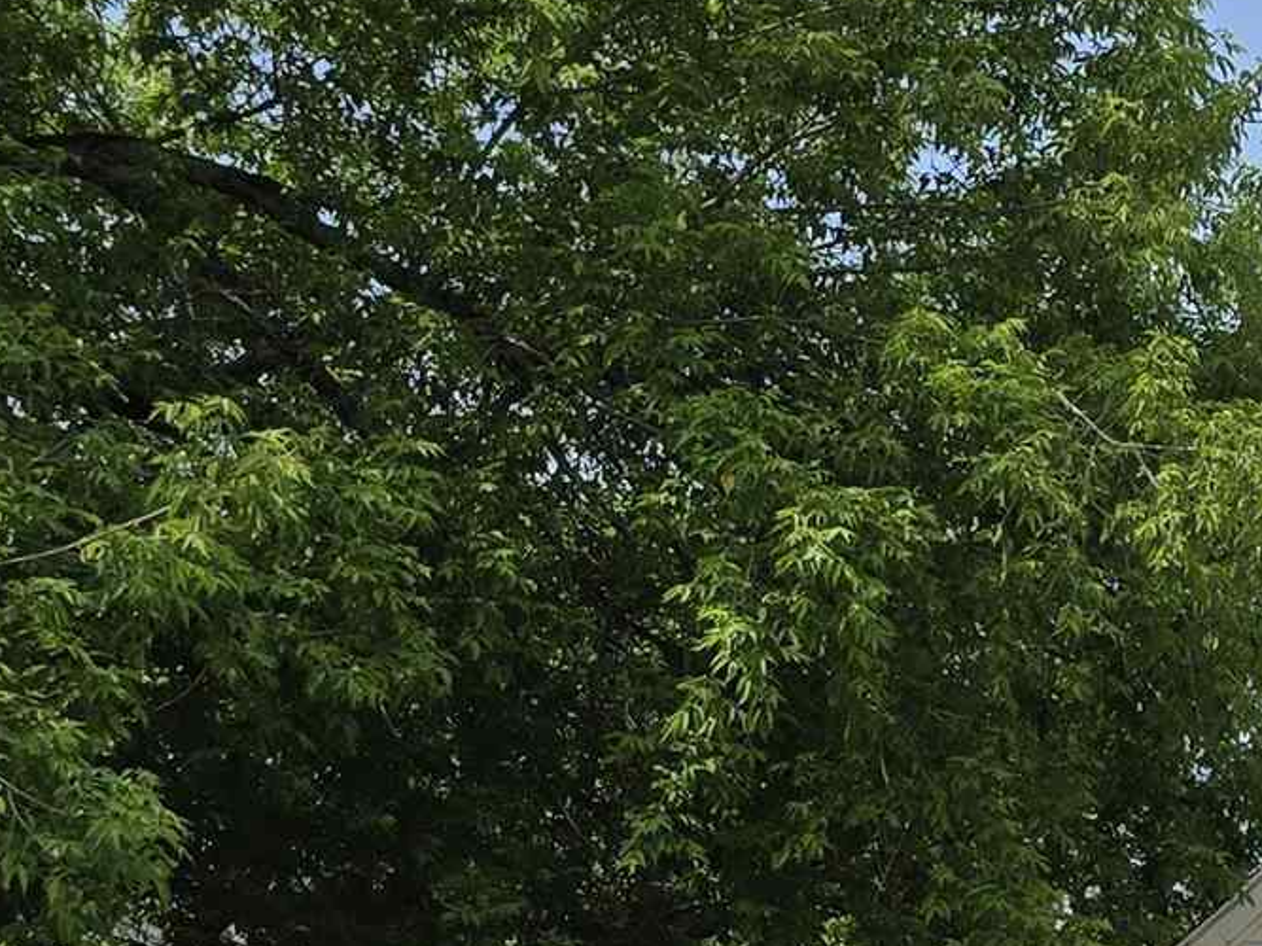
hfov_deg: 16.8
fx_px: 3864
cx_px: 1915
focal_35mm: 106
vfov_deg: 13.5
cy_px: 1213
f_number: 1.7
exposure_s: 1/895
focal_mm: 6.3
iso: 12
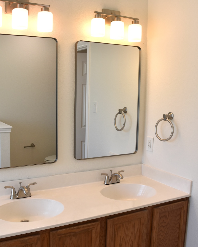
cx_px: 71
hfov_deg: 37.9
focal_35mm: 39
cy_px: 124
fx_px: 286
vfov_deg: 46.8
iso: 400
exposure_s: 1/160
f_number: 6.3
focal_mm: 18
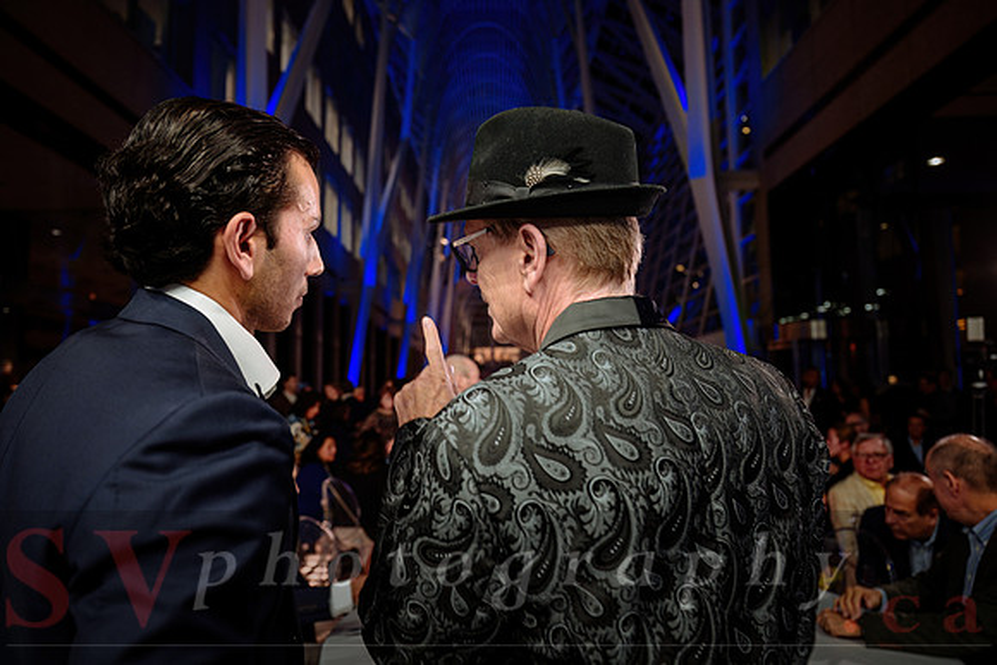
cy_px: 332
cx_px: 498
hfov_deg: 73.2
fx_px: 671
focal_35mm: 24
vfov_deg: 52.8
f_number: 3.2
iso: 500
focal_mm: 24
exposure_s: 1/50
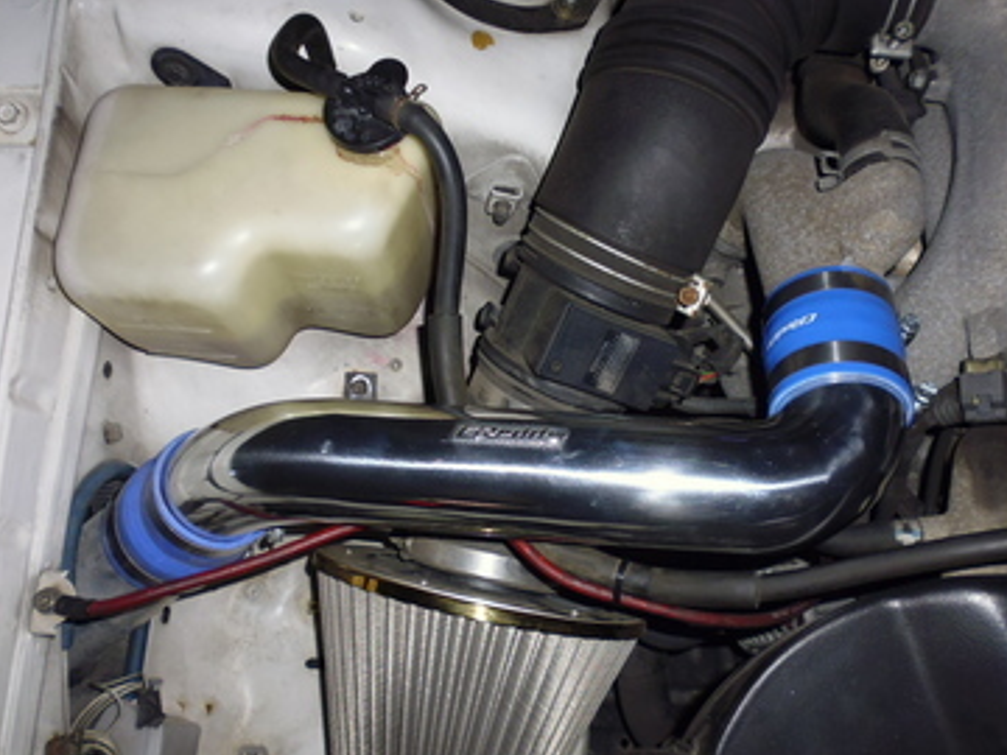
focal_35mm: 28
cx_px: 529
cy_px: 415
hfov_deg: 63.4
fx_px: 815
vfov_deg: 49.7
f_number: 2.8
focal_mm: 4.3
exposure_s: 1/60
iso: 100
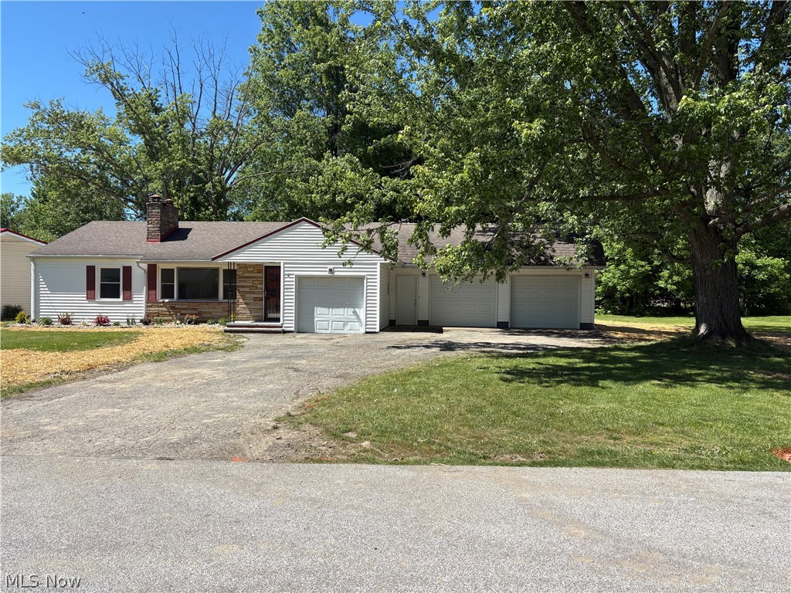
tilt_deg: -0.5
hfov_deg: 67.3
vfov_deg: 53.1
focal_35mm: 26
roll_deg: -0.4
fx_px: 594
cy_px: 296
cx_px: 396
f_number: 1.6
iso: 50
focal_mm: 5.96
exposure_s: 1/2283
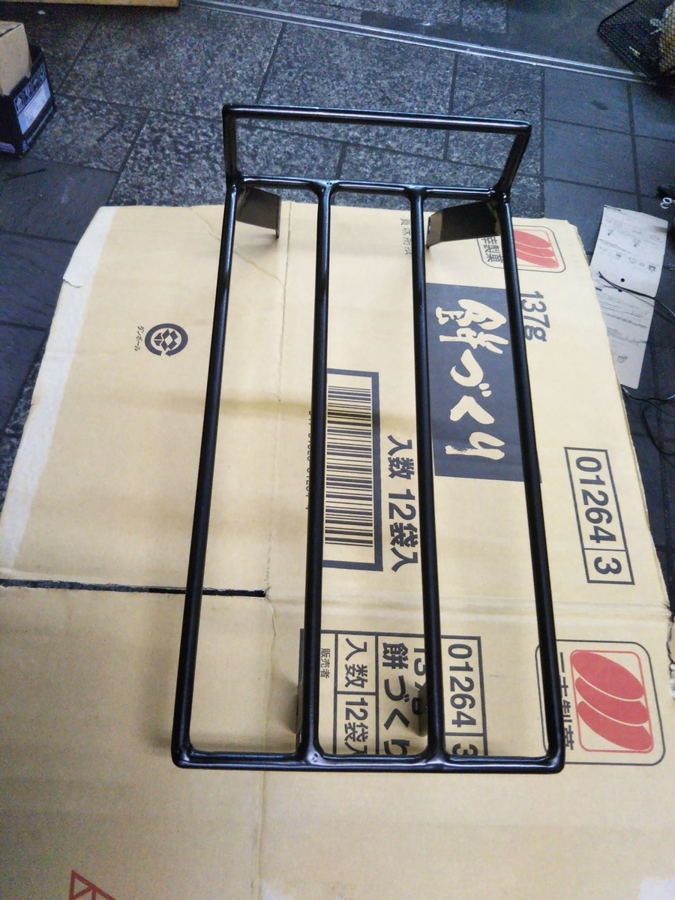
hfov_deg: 46.8
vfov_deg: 60.0
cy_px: 450
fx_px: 780
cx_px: 338
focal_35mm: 30
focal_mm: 4
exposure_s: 1/23
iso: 332
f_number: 2.2
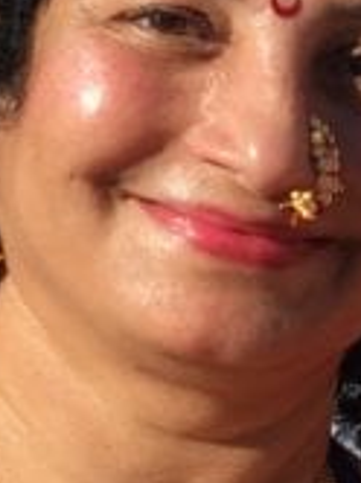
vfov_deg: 11.1
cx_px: 559
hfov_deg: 8.1
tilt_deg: -8.2
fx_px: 2495
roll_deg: -2.4
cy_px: 259
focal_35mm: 179
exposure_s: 1/1282
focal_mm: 4.15
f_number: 2.2
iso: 25
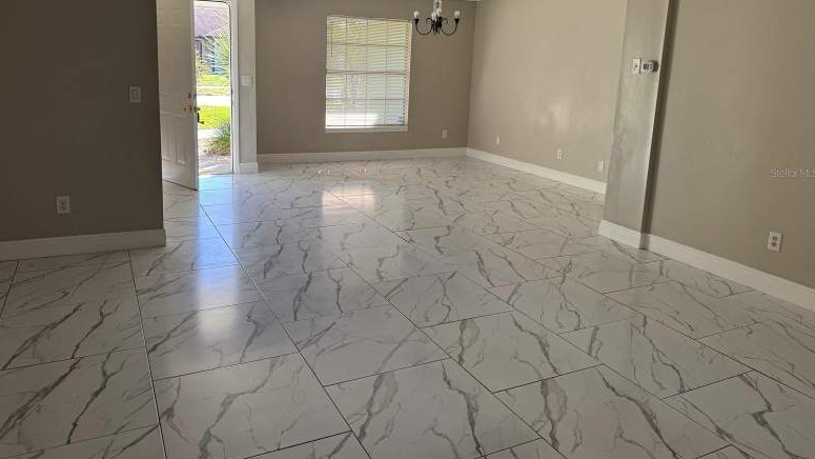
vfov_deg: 42.6
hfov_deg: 69.9
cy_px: 173
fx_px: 584
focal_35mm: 27
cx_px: 400
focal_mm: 6.76
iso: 80
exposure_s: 1/151
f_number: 1.78
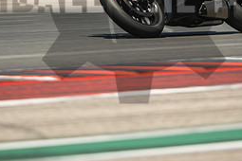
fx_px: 6412
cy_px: -12
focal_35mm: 954
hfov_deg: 2.2
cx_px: 134
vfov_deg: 1.4
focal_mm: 280
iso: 400
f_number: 2.8
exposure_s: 1/320
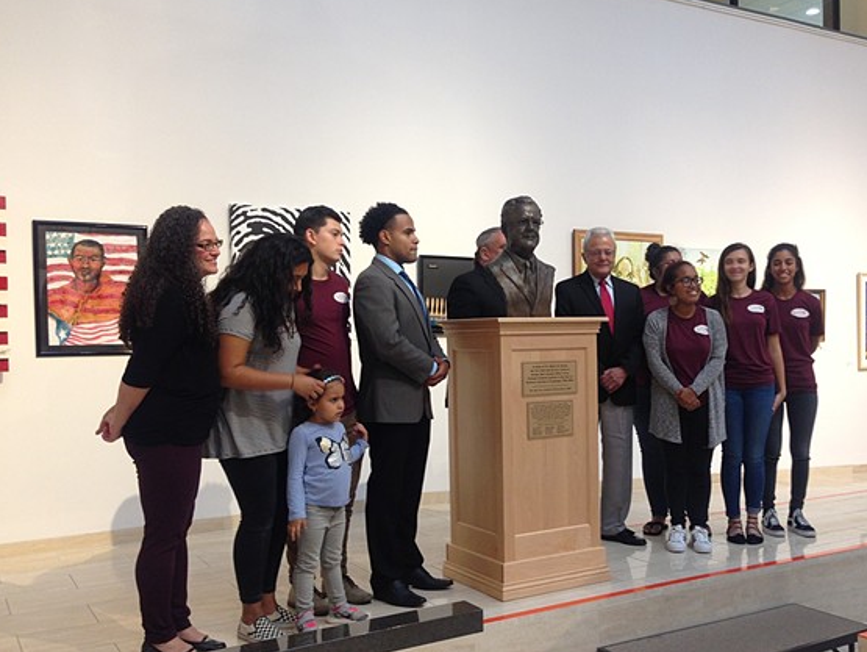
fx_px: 952
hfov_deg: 48.8
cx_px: 494
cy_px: 352
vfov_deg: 37.7
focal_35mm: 38
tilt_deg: -1.9
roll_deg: +1.7
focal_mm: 4.1
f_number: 2.4
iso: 64
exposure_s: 1/20
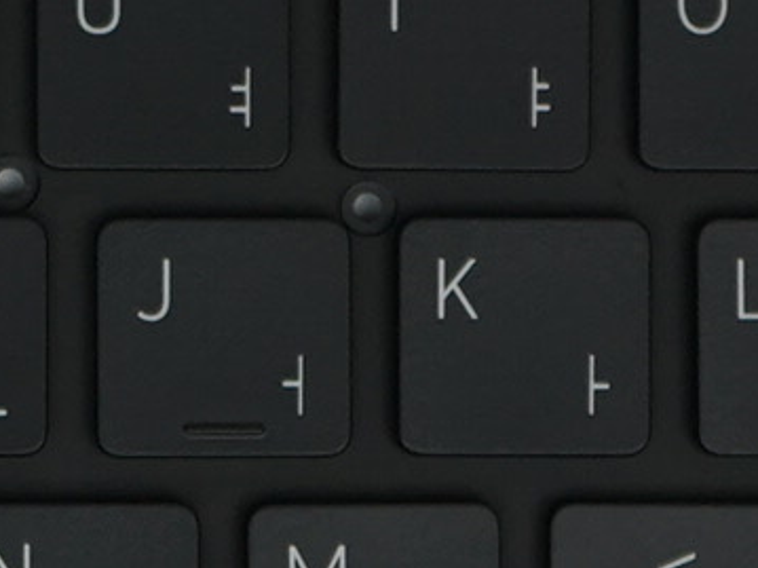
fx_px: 7224
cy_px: 251
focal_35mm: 330
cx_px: -177
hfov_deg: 6.0
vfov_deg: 4.5
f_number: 4.5
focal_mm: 41
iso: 640
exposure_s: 1/160
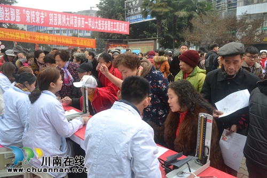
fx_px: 200
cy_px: 89
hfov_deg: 67.4
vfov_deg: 47.9
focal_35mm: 27
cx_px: 134
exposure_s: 1/200
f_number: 7.1
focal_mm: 18
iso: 800
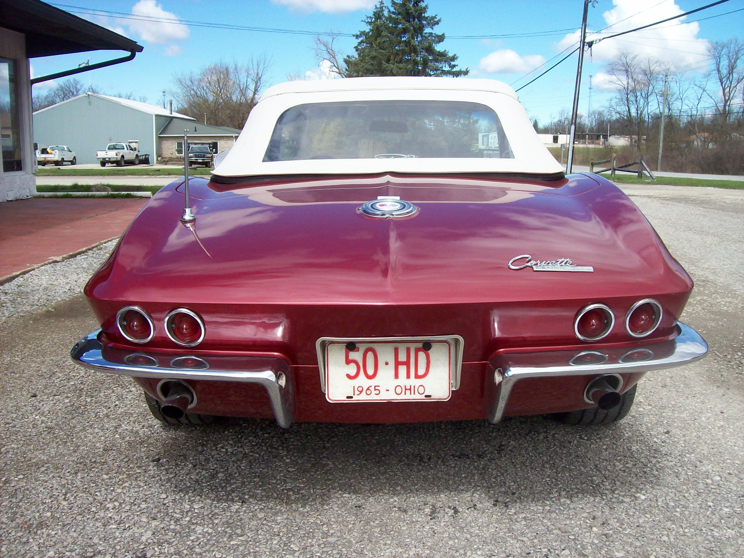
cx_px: 372
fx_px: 774
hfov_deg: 51.4
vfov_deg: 39.7
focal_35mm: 36
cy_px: 279
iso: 80
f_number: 4.8
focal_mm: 6
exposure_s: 1/444
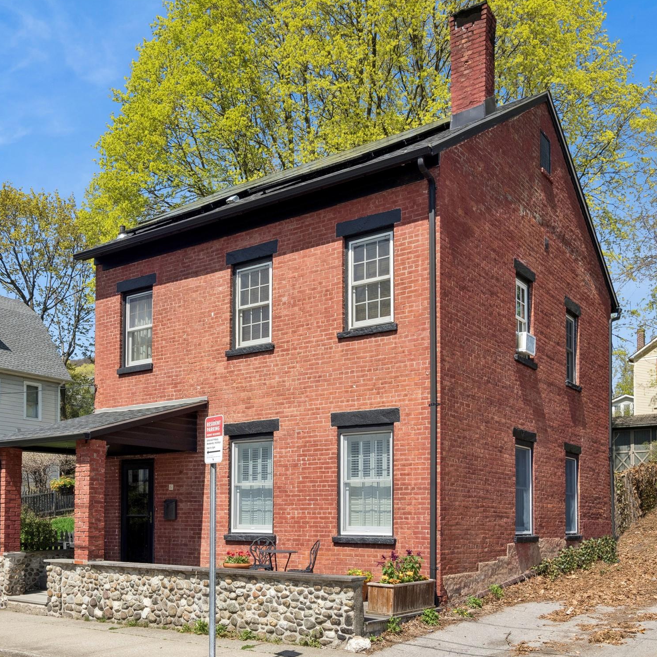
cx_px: 272
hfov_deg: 48.2
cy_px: 332
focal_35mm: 34
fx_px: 730
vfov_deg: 48.4
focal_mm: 14
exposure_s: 1/320
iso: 200
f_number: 8
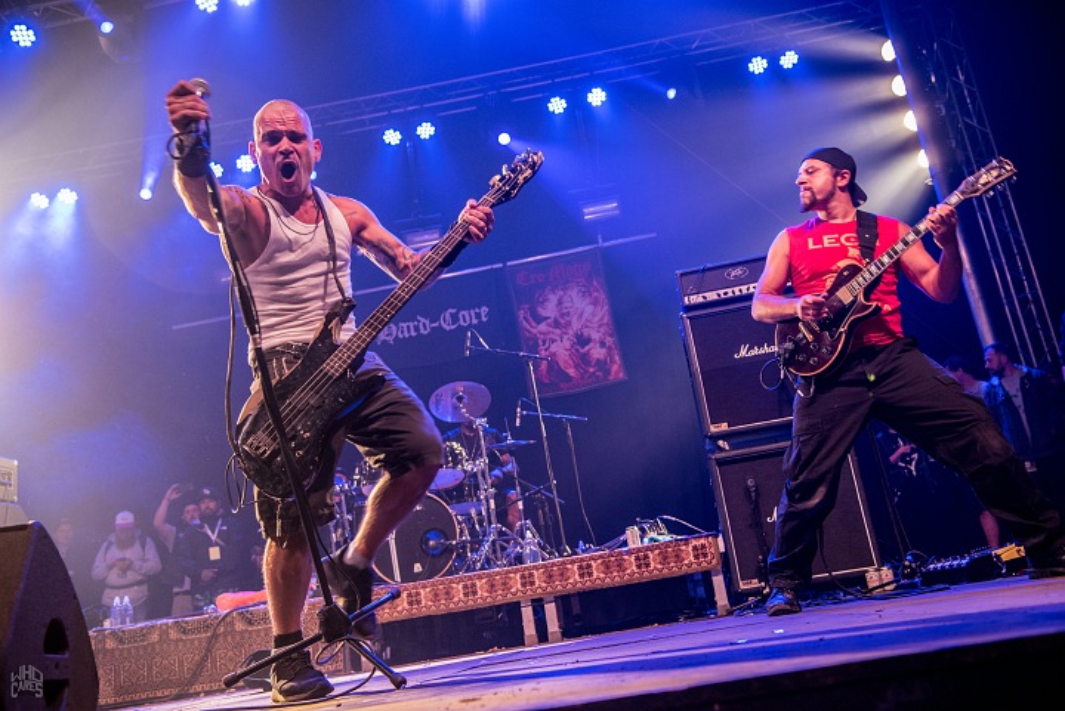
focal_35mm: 34
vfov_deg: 38.9
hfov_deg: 55.8
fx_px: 1006
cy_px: 356
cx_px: 532
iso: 1600
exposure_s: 1/100
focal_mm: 34
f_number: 4.5
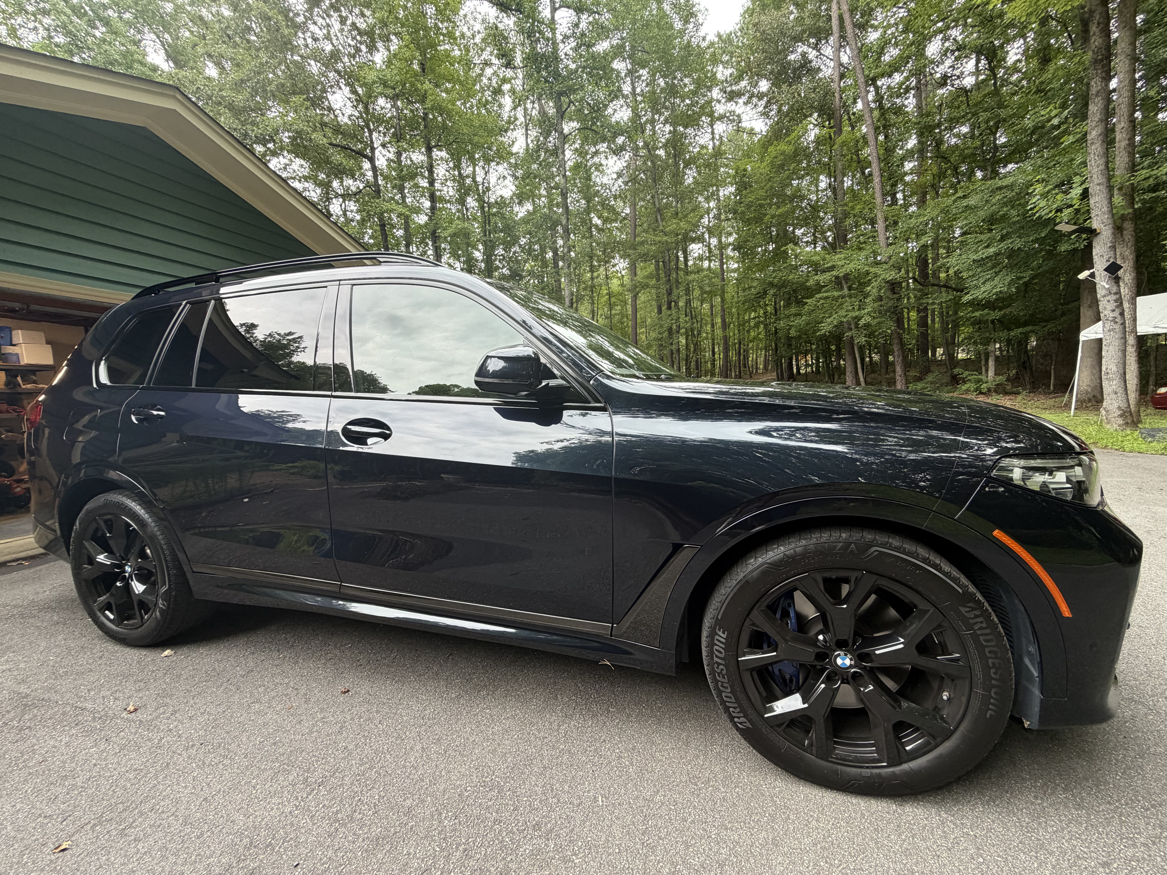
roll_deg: +2.2
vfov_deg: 85.7
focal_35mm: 14
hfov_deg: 102.1
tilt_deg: -4.3
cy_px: 438
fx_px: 472
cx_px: 584
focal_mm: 2.22
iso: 200
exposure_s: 1/121
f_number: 2.2
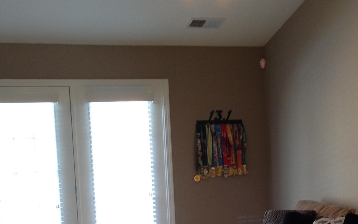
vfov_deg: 16.4
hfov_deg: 26.4
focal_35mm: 78
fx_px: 761
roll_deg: +3.2
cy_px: 226
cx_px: 207
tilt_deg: -8.3
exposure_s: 1/20
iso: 64
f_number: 2.4
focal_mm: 4.12
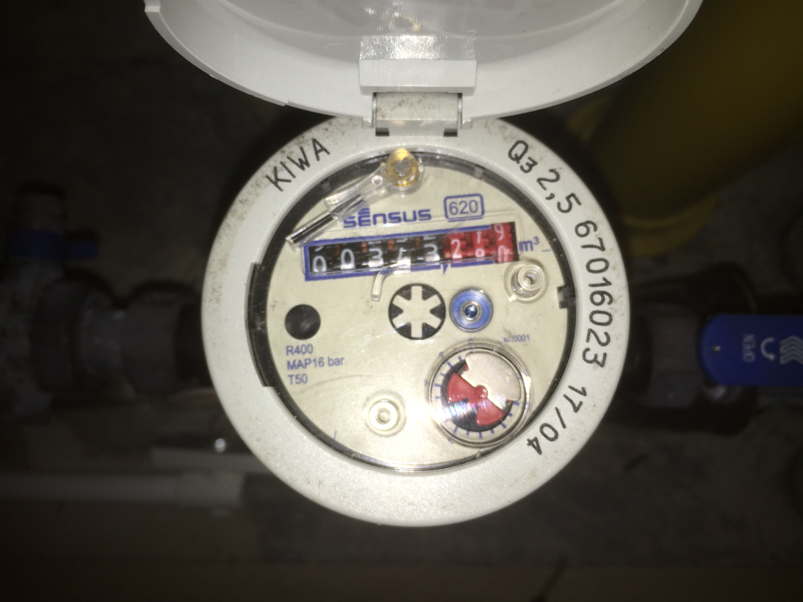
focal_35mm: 29
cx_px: 402
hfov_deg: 61.7
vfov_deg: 48.2
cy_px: 301
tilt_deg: -83.4
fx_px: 673
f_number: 2.2
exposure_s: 1/214
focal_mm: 4.15
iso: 25
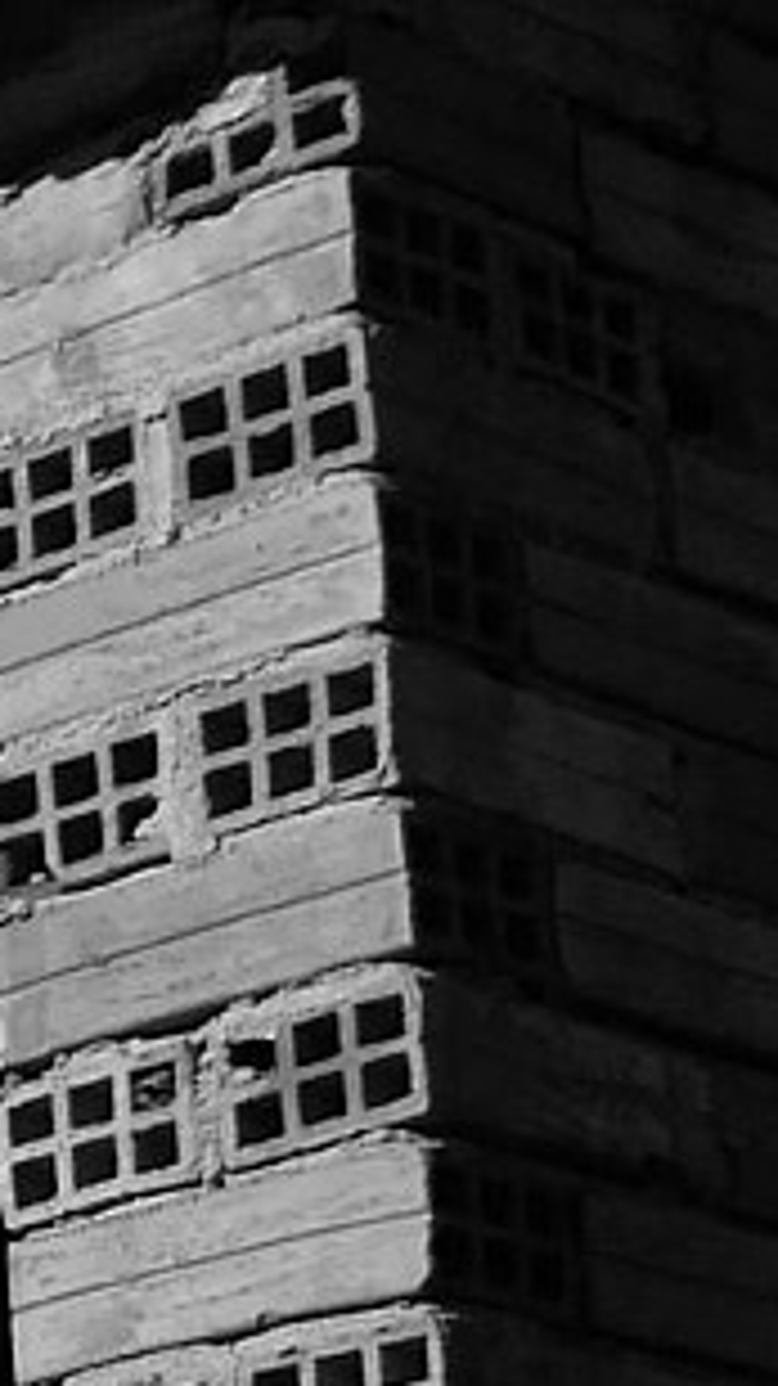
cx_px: -2334
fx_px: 7490
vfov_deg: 10.4
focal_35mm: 204
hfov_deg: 5.3
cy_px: 1692
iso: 200
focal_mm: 14
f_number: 3.5
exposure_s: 1/3200
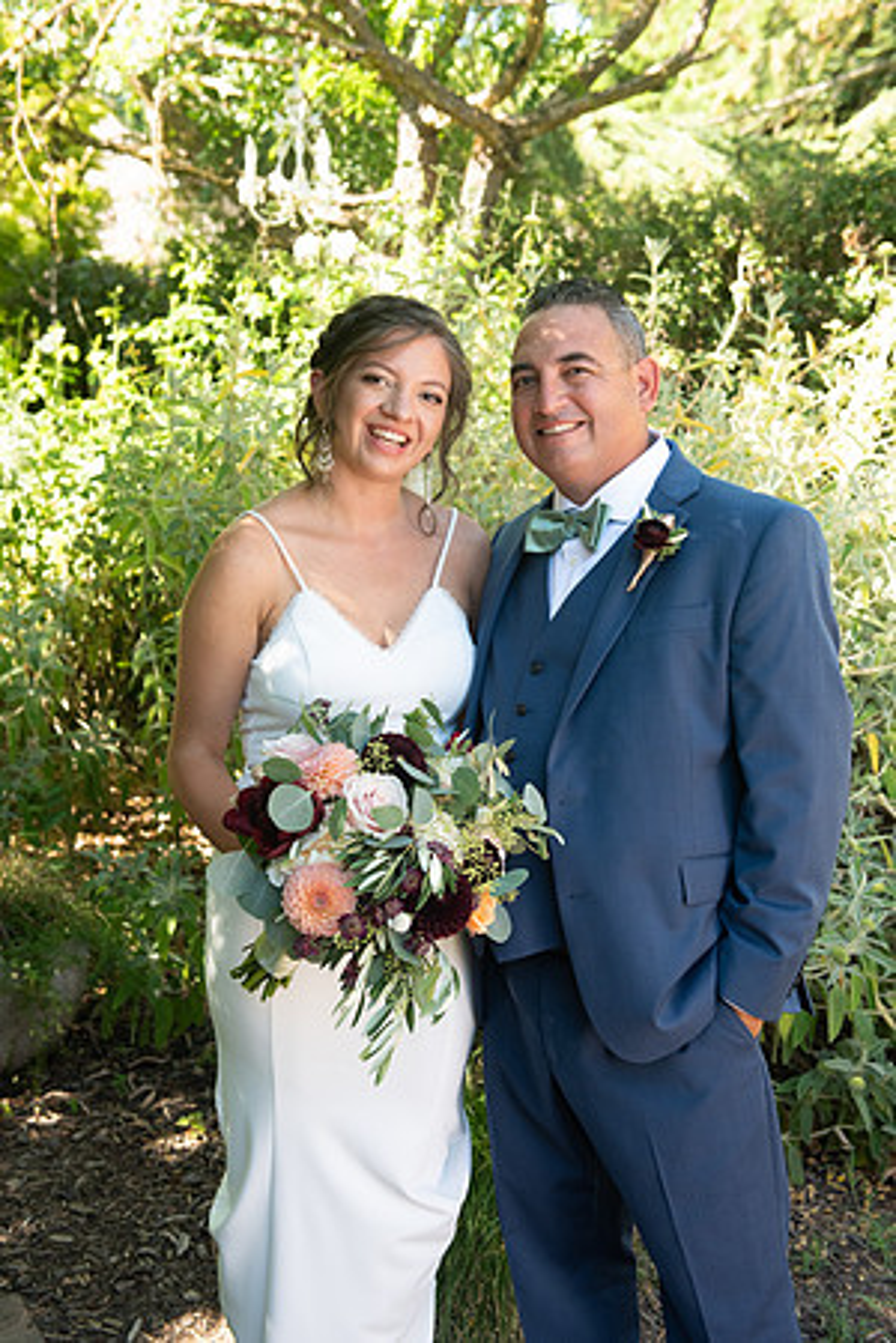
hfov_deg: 28.1
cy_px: 672
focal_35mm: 48
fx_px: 1792
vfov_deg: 41.1
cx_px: 448
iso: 640
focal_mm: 48
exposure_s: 1/200
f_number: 4.5
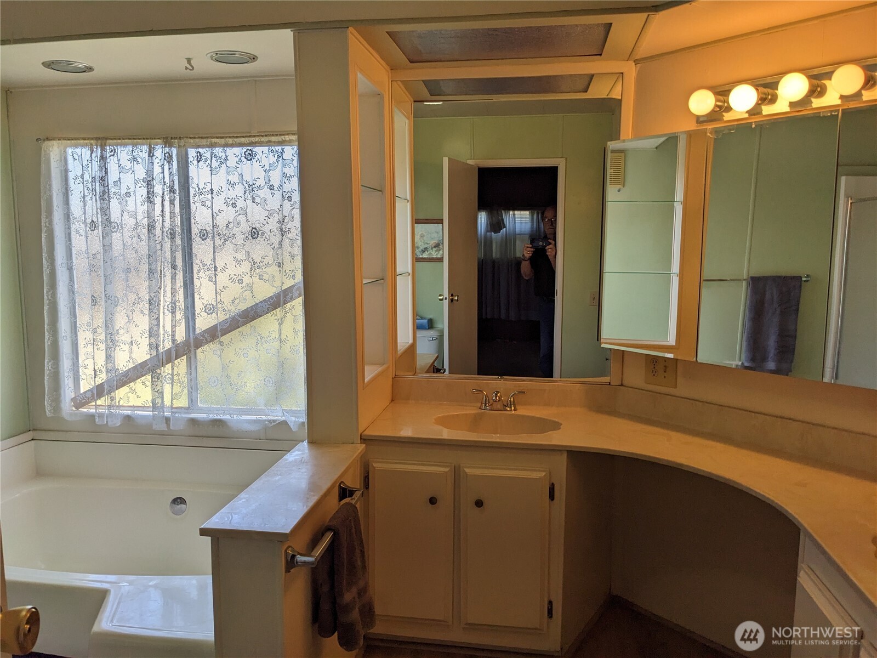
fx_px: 684
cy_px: 329
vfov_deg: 51.4
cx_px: 438
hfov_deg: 65.3
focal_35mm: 27
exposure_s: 1/510
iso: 36
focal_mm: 4.38
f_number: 1.73
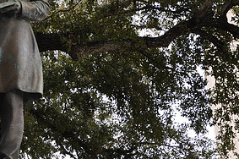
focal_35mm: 117
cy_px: 33
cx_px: 8
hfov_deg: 17.2
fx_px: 776
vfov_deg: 11.6
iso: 400
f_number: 4.5
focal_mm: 38
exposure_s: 1/80
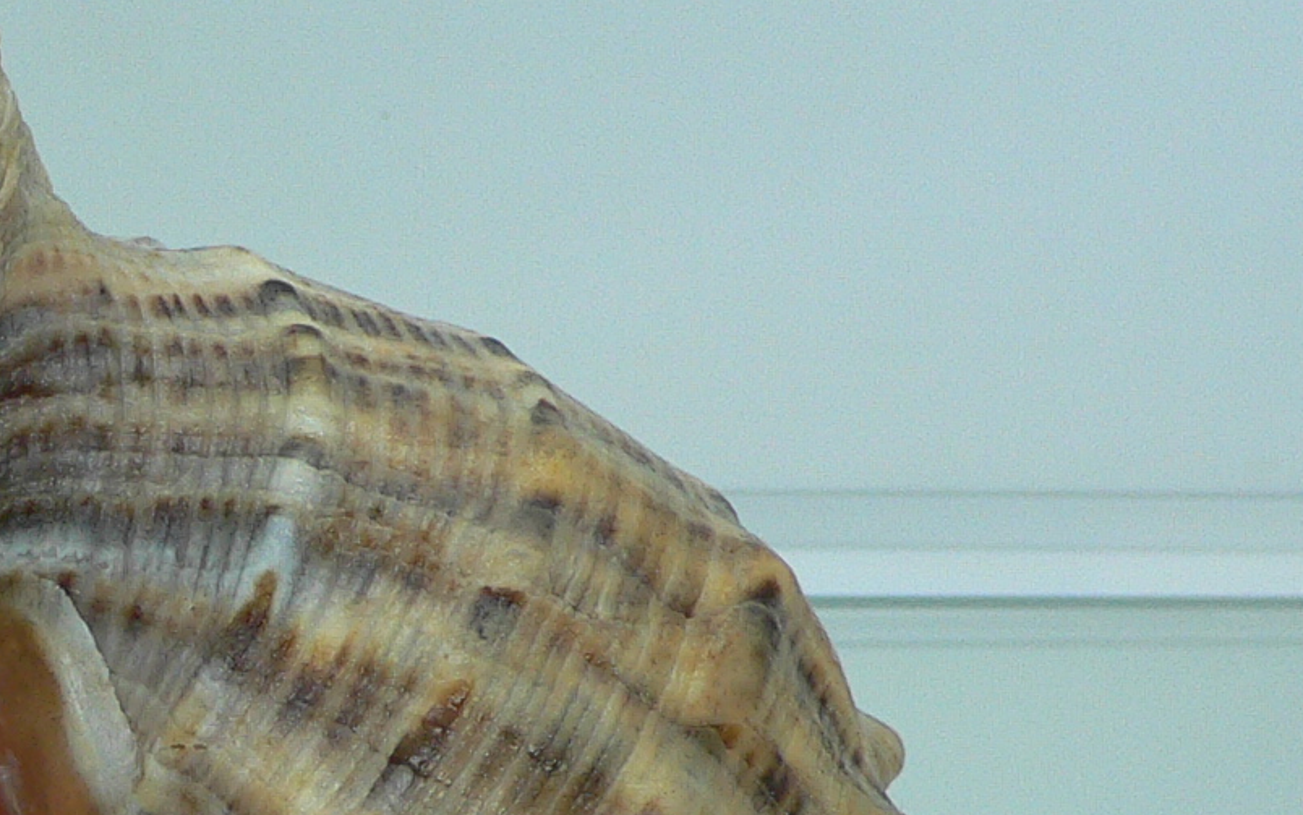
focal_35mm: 93
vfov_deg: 13.8
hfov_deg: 21.4
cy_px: 870
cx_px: -41
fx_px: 3303
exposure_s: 1/60
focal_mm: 4.6
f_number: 2.8
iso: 100
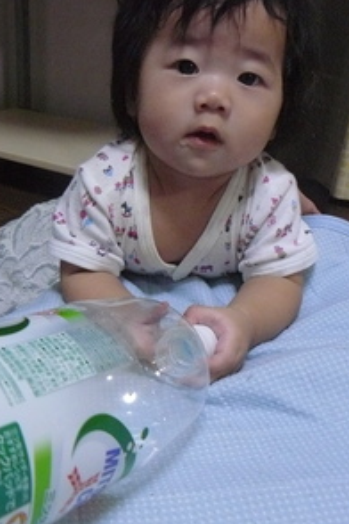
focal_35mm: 51
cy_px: 266
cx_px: 130
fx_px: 742
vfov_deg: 38.9
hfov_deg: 26.4
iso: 400
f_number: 2.8
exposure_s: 1/50
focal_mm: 6
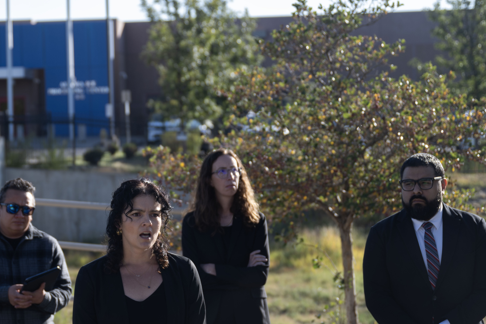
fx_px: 1336
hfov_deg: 20.5
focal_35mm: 99
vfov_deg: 13.8
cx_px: 152
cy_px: 215
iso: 32
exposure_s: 1/500
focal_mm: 49
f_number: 2.8
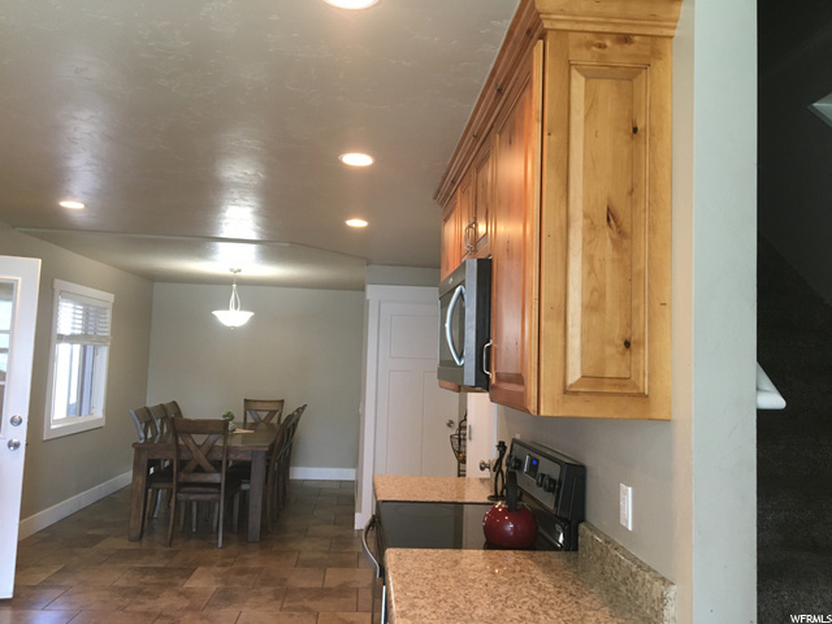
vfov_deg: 48.2
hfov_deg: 61.7
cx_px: 416
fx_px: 697
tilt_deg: +5.5
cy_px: 312
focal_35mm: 29
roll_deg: -1.8
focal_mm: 4.15
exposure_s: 1/30
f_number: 2.2
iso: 100
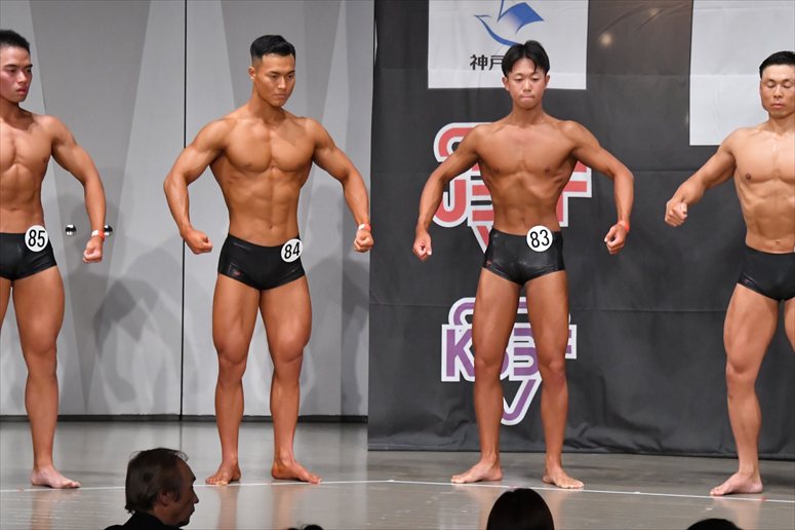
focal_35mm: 217
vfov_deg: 6.3
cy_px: 265
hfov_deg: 9.5
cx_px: 398
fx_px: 4790
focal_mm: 145
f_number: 5.6
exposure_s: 1/400
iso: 6400
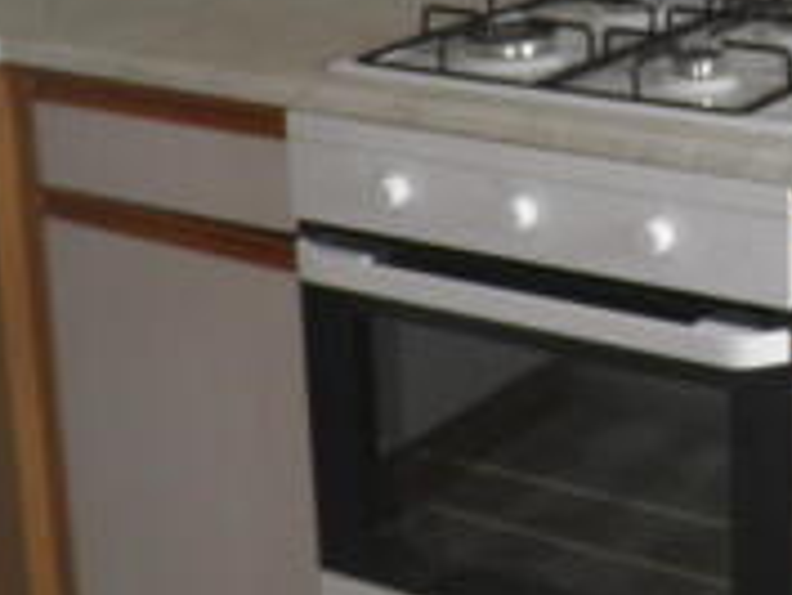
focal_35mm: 92
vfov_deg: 15.7
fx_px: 2106
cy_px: -25
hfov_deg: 20.6
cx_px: 803
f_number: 2.8
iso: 100
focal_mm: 4.9
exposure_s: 1/30
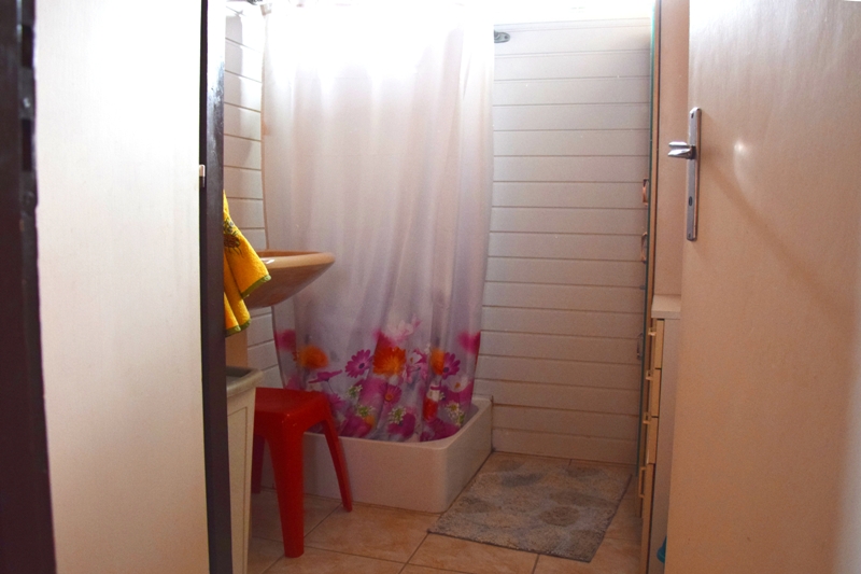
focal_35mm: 52
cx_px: 430
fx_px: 1255
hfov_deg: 37.9
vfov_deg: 25.7
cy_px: 287
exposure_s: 1/80
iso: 1600
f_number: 4.5
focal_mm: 35
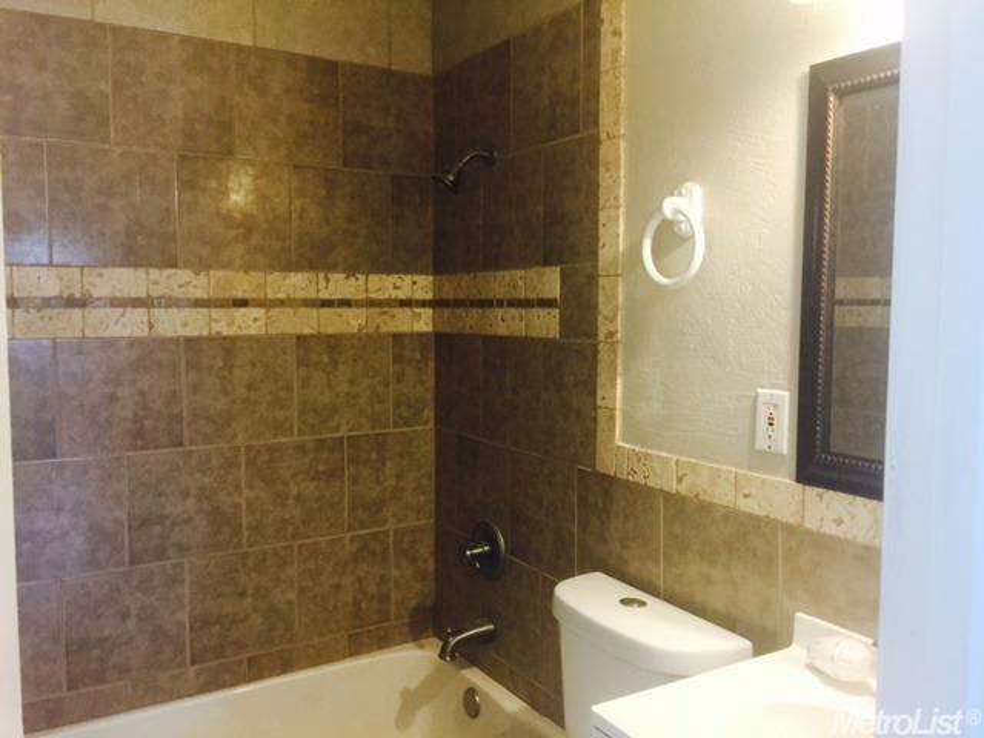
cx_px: 492
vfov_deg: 48.2
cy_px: 369
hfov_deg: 61.7
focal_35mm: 29
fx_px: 824
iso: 125
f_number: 2.2
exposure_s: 1/8
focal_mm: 4.15
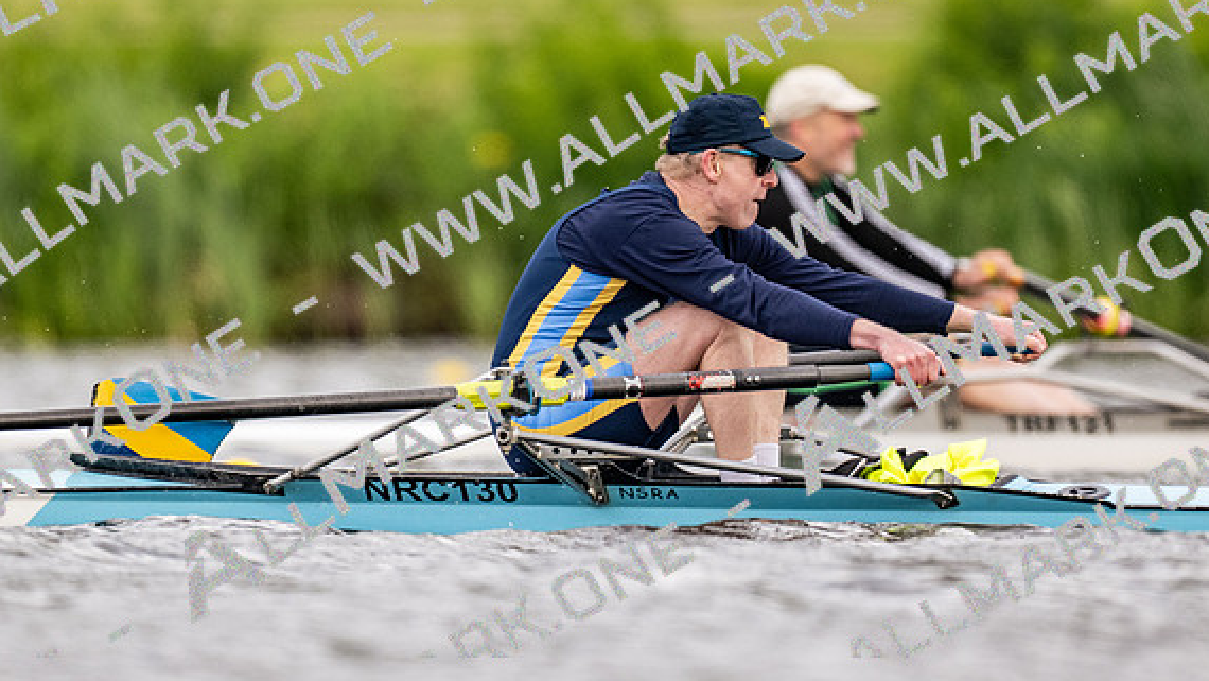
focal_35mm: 959
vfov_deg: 1.3
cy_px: 295
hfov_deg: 2.3
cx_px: 613
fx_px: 30752
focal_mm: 600
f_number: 4
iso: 900
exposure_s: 1/2500
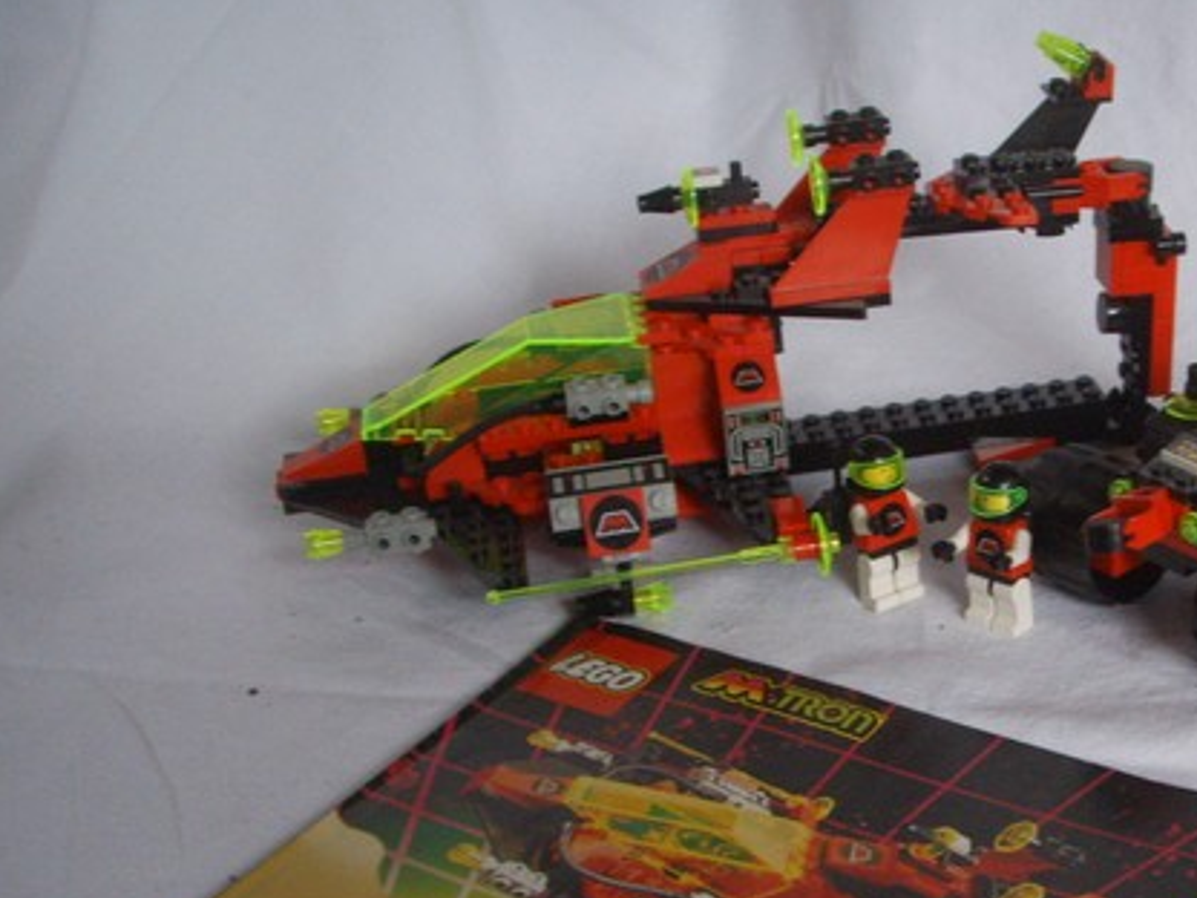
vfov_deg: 24.3
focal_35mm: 60
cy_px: 616
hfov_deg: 31.6
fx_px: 2075
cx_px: 895
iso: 152
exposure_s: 1/45
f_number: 3.5
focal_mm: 6.6
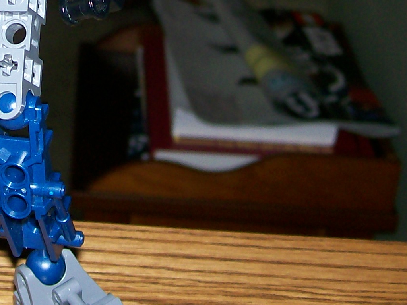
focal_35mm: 108
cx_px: 25
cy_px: -41
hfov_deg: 17.9
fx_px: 1270
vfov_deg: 13.4
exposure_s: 1/64
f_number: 2.7
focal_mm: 6
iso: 80
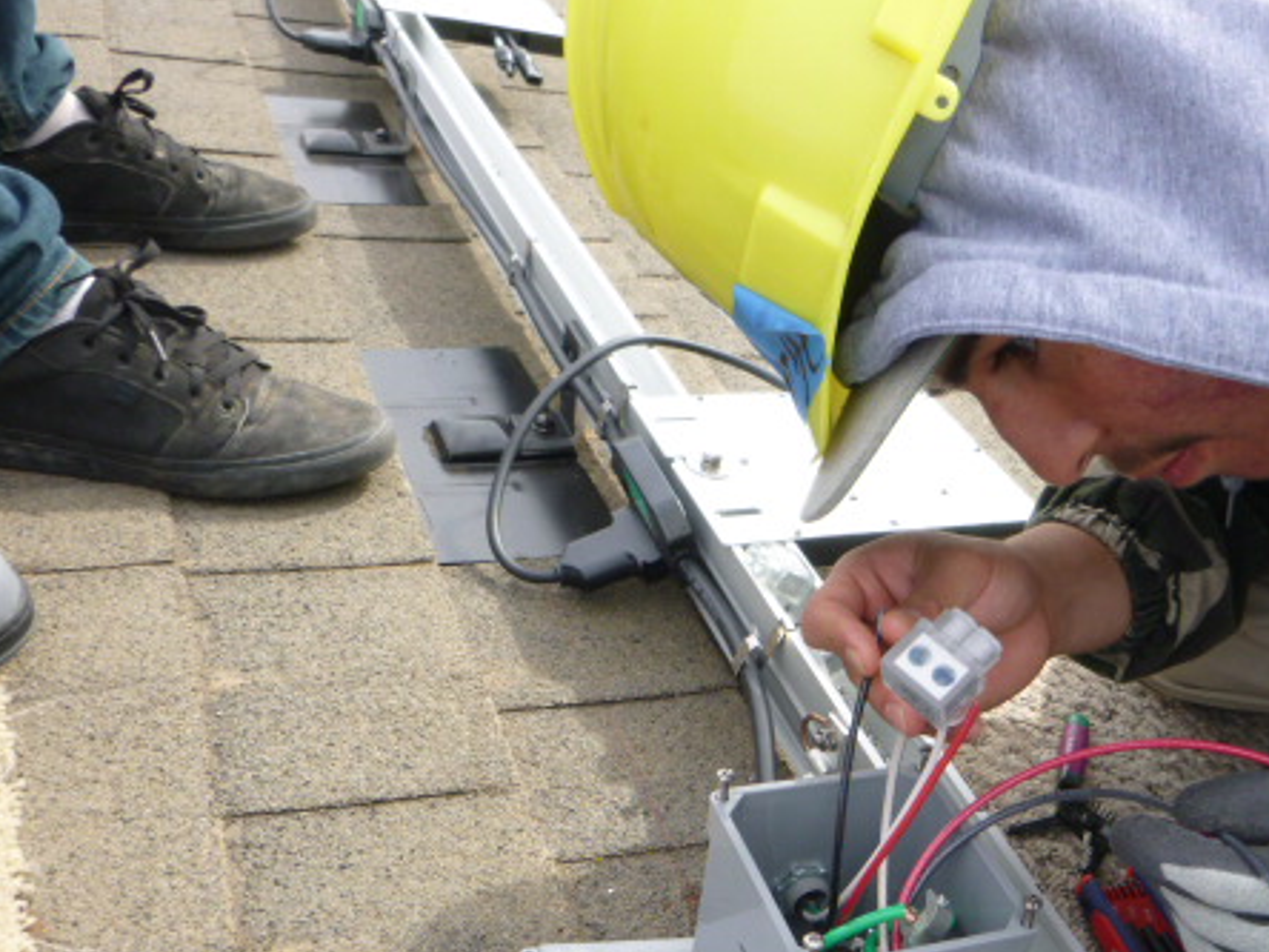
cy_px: 680
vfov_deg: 38.9
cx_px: 843
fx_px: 1320
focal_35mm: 36
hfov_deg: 50.5
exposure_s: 1/125
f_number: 3.9
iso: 100
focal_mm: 4.5
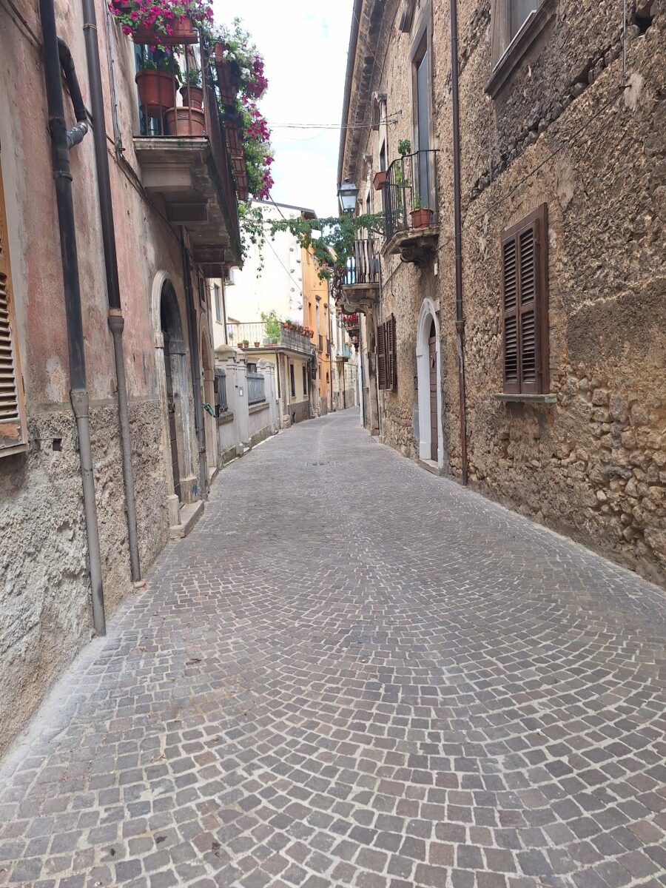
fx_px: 590
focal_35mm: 23
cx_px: 333
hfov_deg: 58.9
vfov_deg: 73.9
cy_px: 444
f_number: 1.8
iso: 25
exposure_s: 1/787
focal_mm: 5.54
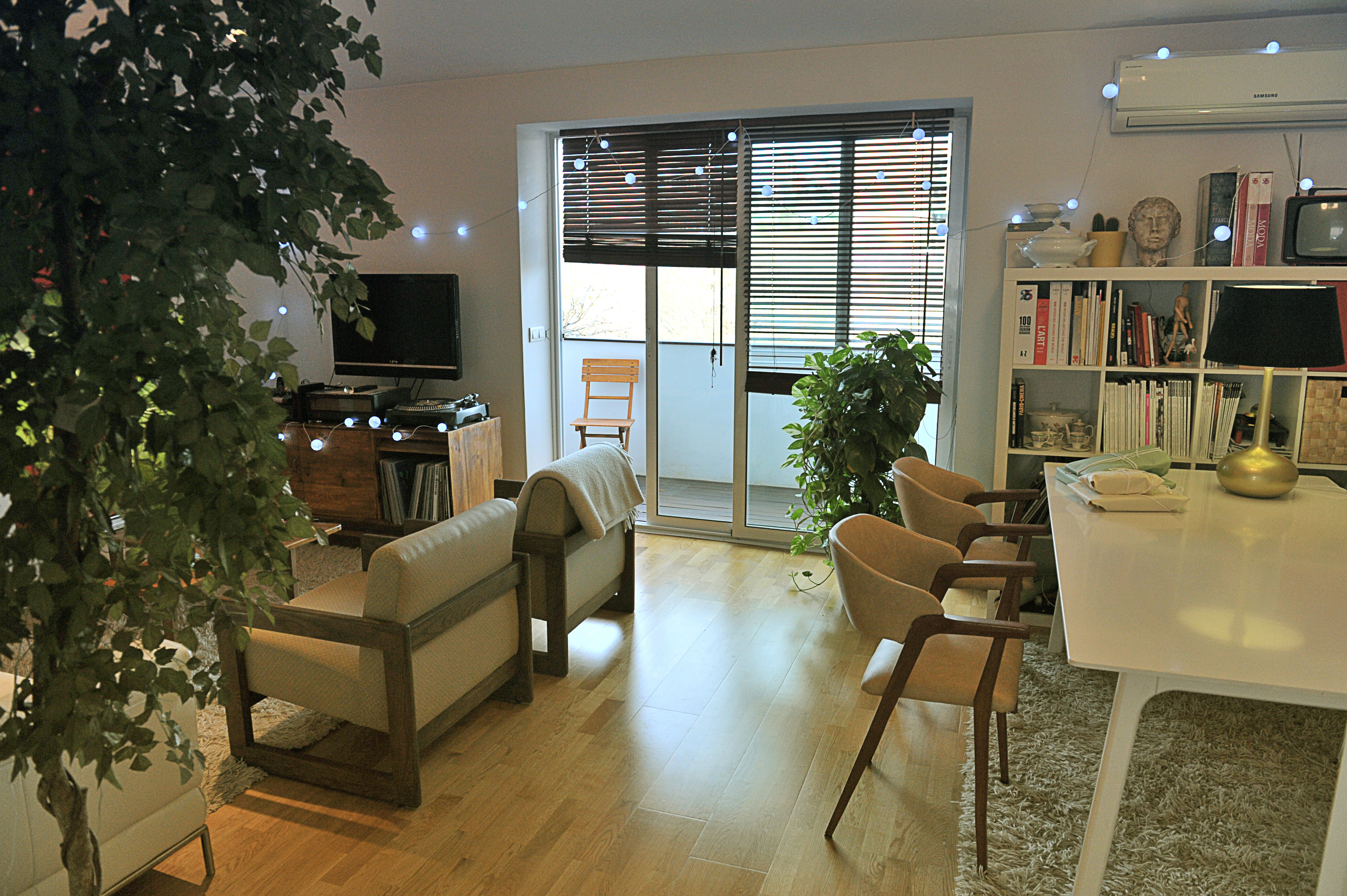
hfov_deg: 73.8
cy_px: 448
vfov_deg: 53.1
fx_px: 897
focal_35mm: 24
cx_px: 674
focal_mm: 24
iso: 1600
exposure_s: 1/320
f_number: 5
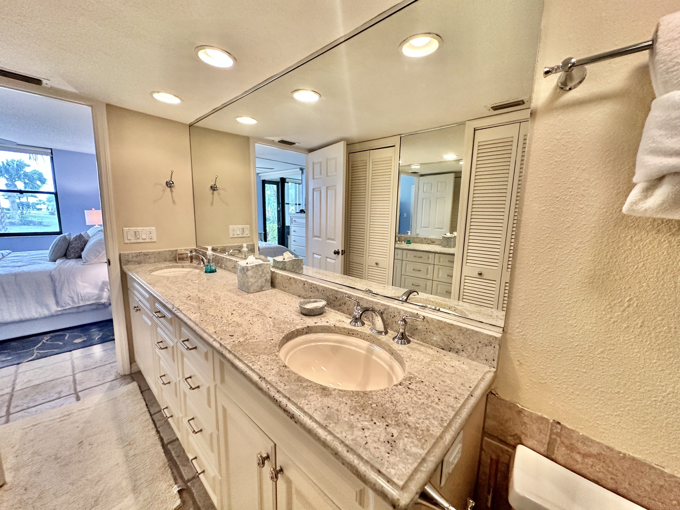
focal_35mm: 14
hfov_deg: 102.1
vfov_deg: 85.7
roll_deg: -1.7
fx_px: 275
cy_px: 255
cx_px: 340
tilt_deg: -7.8
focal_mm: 2.22
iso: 250
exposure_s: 1/60
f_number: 2.2
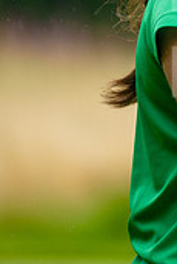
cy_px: -58
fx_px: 8920
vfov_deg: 1.7
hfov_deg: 1.1
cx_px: 283
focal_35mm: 1212
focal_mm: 300
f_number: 4
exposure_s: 1/400
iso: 320
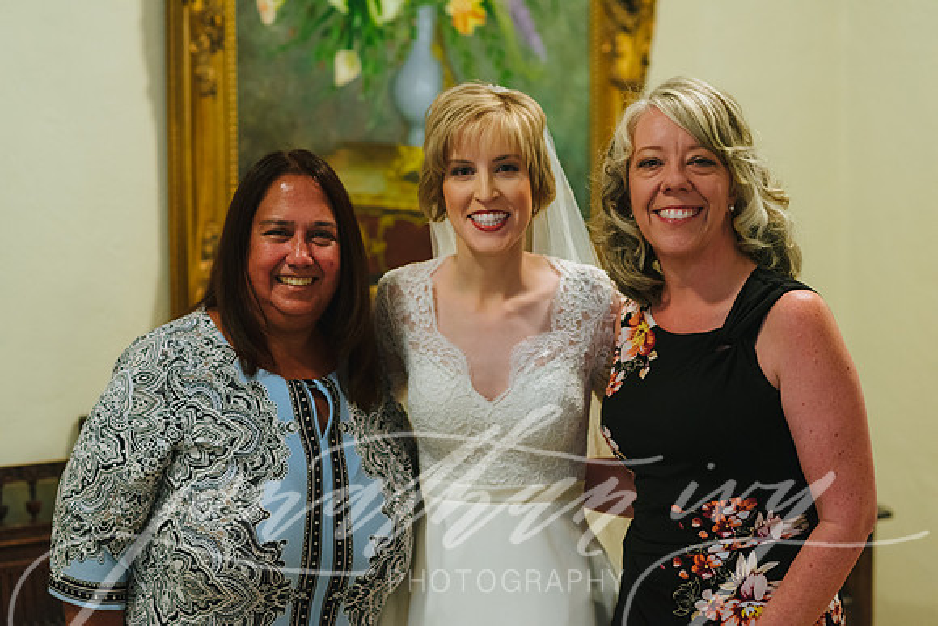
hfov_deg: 23.9
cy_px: 313
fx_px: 2215
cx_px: 469
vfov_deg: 16.1
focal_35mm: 85
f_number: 2.8
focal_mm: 85
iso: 1600
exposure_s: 1/80
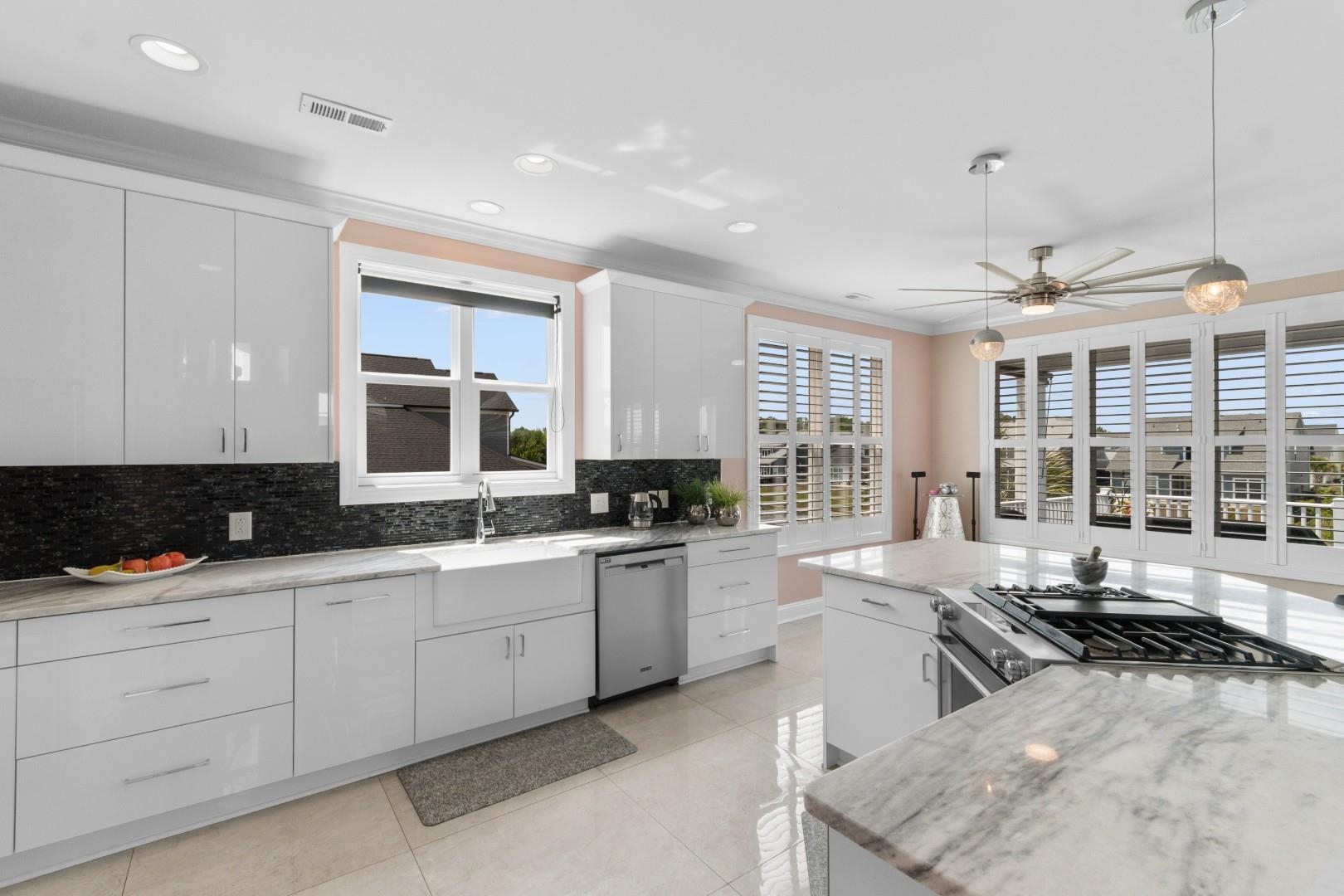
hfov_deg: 100.4
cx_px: 672
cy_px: 448
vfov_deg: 77.3
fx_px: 560
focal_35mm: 15
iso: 100
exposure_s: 1/20
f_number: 4.5
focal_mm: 10
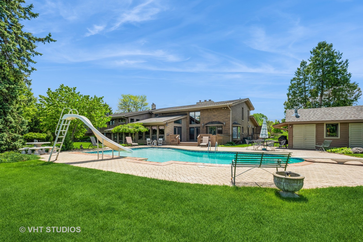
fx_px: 171
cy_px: 121
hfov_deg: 93.3
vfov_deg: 70.5
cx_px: 182
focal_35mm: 17
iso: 400
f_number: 8
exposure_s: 1/800
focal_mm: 17
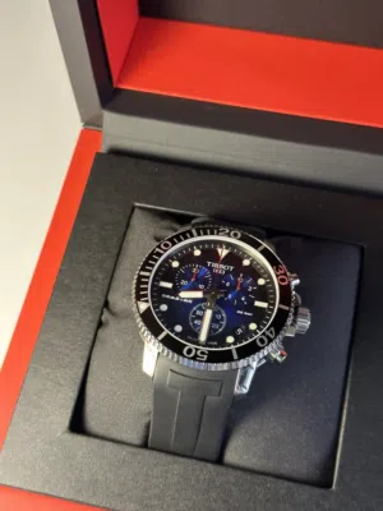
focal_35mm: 48
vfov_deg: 39.7
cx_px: 192
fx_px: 708
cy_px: 256
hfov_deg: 30.3
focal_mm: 6.86
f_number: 1.78
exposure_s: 1/33
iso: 250
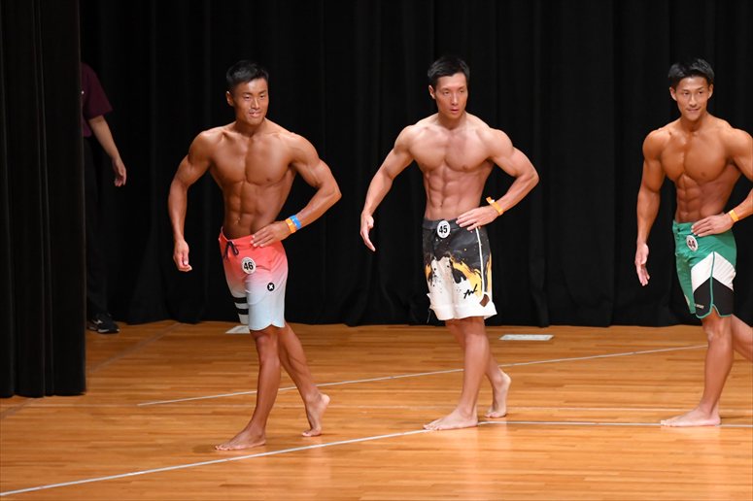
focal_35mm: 255
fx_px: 5331
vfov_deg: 5.4
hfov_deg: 8.1
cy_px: 250
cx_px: 376
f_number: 5.6
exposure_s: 1/400
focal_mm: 170
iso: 5000
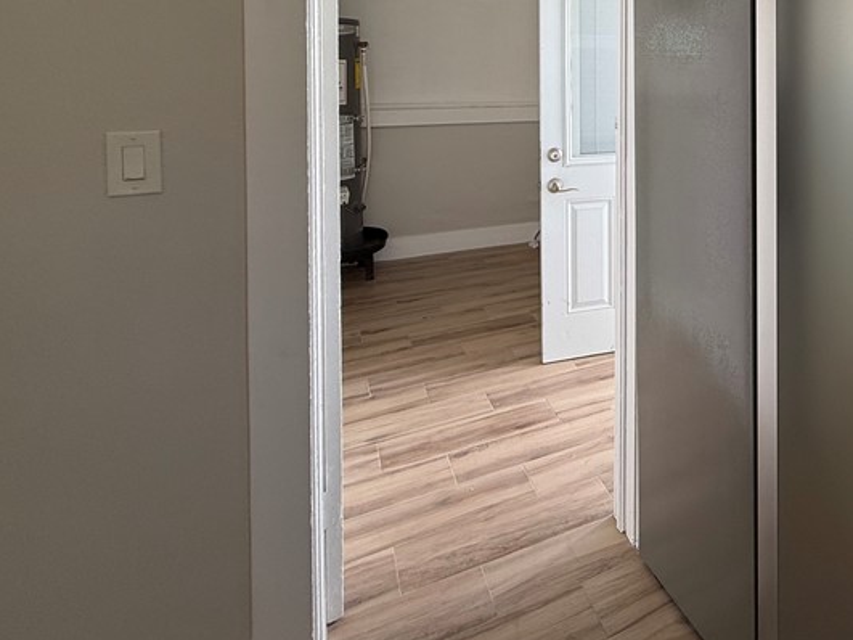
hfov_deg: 57.5
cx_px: 744
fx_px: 665
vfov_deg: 47.3
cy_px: 90
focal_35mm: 27
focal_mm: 2.22
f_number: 2.2
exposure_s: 1/180
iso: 64
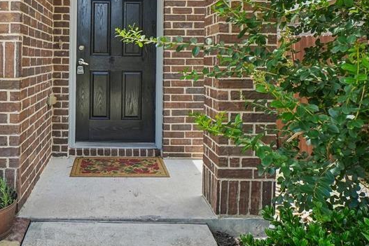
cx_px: 122
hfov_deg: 53.3
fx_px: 359
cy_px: 62
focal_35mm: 35
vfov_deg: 36.9
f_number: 8
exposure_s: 1/200
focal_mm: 12
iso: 400
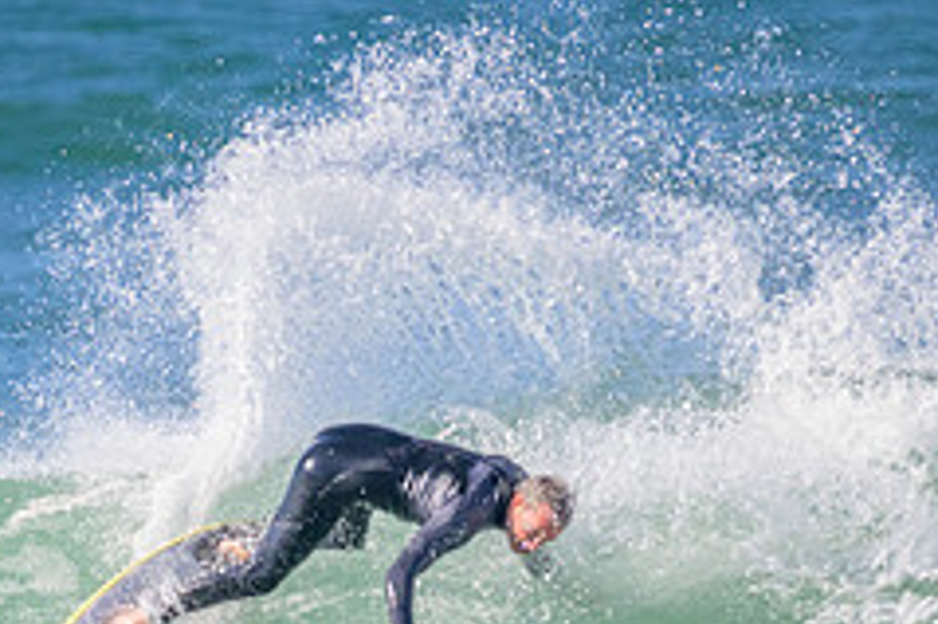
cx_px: 200
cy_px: 728
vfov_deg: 0.7
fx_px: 50563
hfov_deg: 1.1
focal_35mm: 1942
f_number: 11
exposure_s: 1/2000
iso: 1800
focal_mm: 800
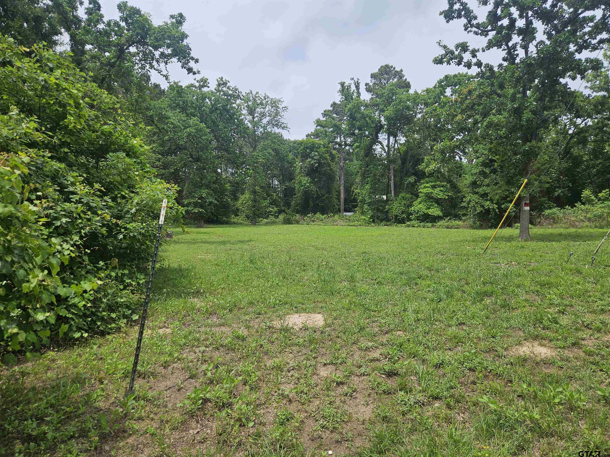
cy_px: 228
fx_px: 405
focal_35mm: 23
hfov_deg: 73.9
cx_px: 305
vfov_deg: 58.9
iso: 25
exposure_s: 1/2470
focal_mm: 5.4
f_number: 1.8
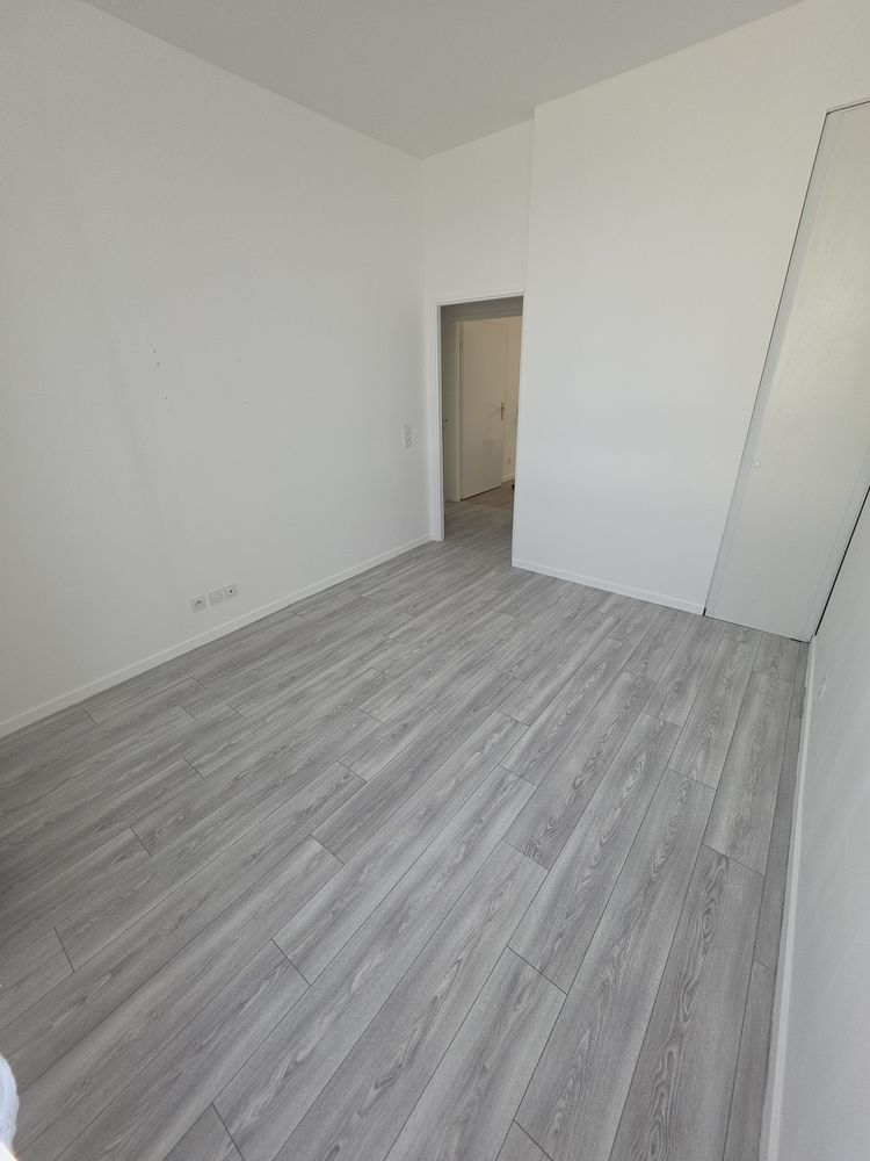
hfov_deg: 89.9
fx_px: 436
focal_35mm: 13
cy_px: 580
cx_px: 435
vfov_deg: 106.2
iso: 32
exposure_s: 1/50
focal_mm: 2.2
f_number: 1.9
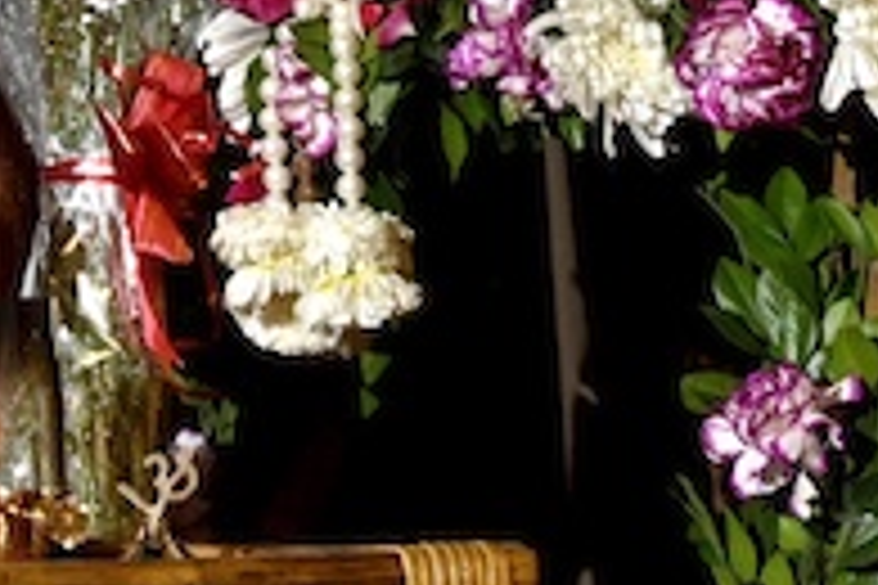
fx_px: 7048
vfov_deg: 4.6
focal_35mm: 289
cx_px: -630
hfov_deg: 7.0
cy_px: -878
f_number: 5.6
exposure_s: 1/160
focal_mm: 47
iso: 1000
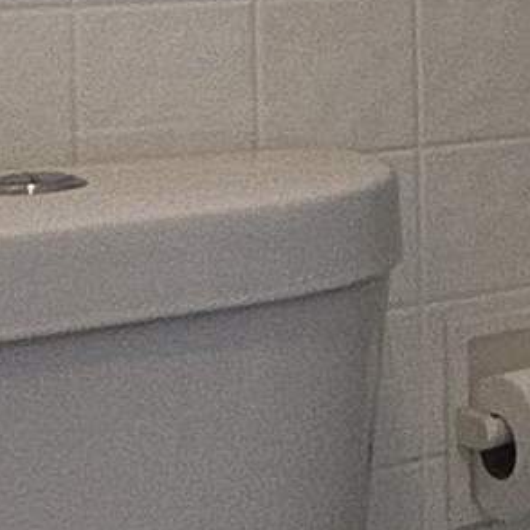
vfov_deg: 14.2
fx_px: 2079
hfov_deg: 11.8
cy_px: -56
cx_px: 1284
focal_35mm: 120
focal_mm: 2.2
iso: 64
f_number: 2.2
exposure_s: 1/60
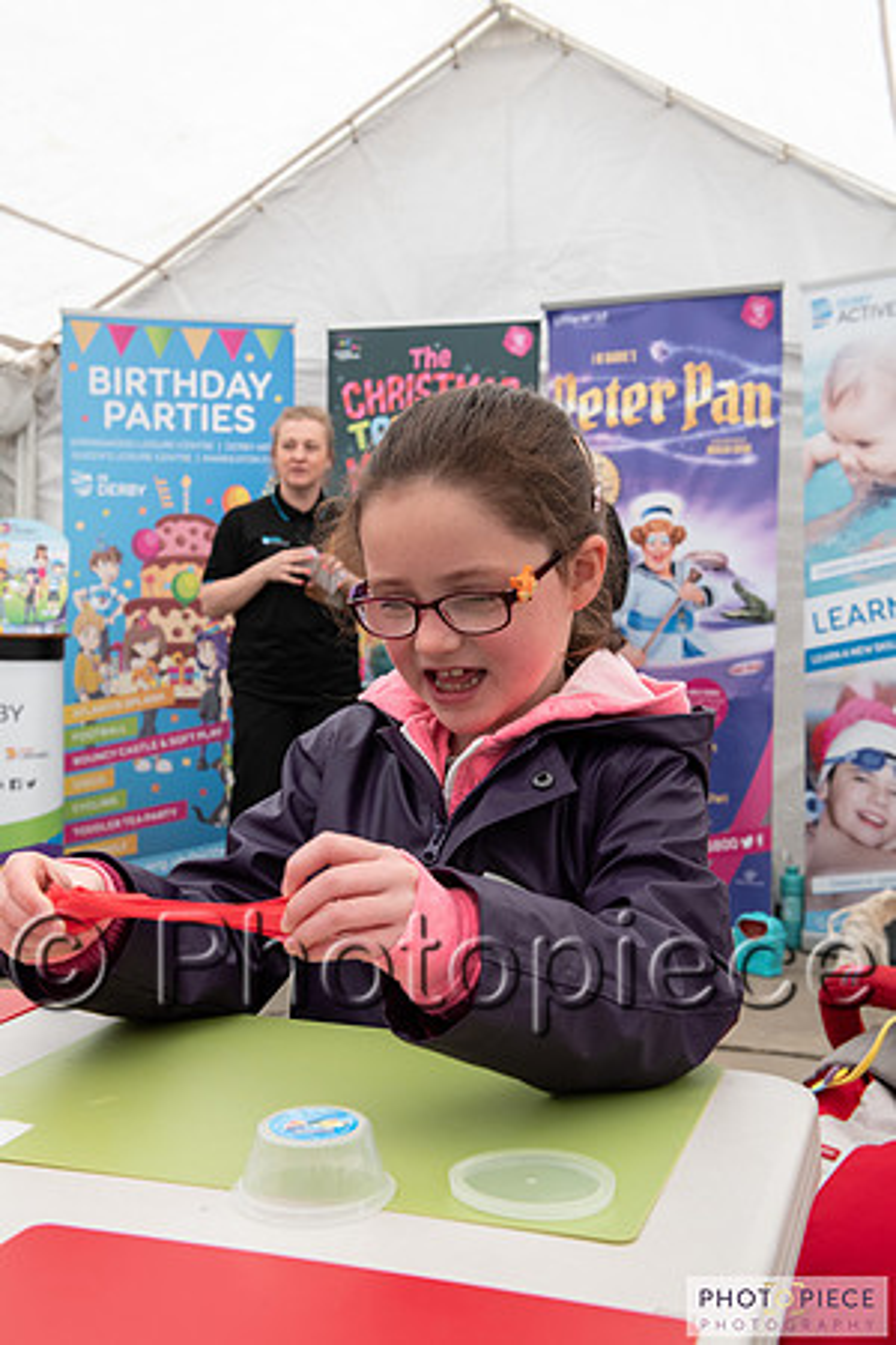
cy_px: 672
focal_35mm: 40
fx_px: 1493
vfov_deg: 48.5
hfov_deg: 33.4
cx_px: 448
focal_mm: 40
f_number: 8
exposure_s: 1/80
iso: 720
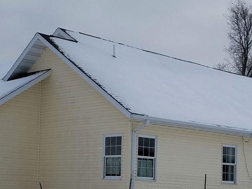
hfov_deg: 31.6
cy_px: 135
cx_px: 148
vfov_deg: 23.8
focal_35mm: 61
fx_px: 444
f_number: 1.7
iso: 50
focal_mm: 4.2
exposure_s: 1/5824
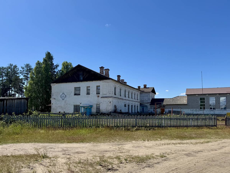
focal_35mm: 24
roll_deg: +0.1
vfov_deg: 56.8
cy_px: 86
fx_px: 159
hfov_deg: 71.6
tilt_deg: +5.9
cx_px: 115
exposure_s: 1/4950
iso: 80
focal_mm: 6.76
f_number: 1.78
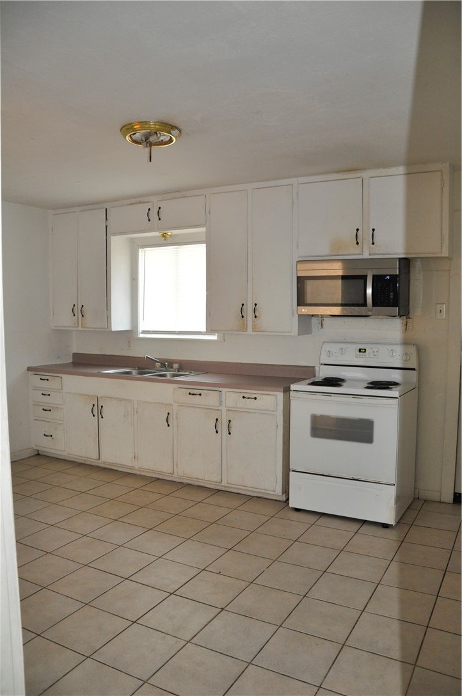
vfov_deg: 67.5
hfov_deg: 47.8
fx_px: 521
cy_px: 348
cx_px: 231
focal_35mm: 27
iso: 800
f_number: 3.5
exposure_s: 1/60
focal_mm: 18
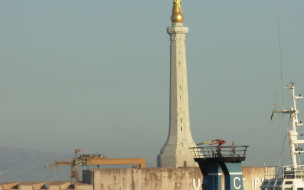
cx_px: 218
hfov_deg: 6.6
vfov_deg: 4.1
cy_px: 140
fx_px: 2644
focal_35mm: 319
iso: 50
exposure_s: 1/558
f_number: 5
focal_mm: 31.4
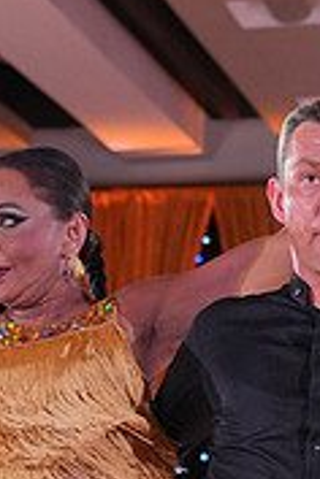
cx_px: 175
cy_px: 663
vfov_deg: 12.1
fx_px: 2186
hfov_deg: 8.4
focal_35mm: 164
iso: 2500
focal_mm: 50
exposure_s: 1/400
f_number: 4
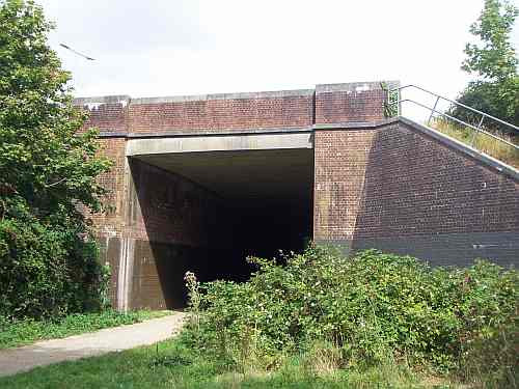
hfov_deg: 47.9
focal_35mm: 39
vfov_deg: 36.8
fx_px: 585
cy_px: 194
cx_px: 260
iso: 64
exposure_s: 1/200
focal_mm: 6.4
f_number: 3.9
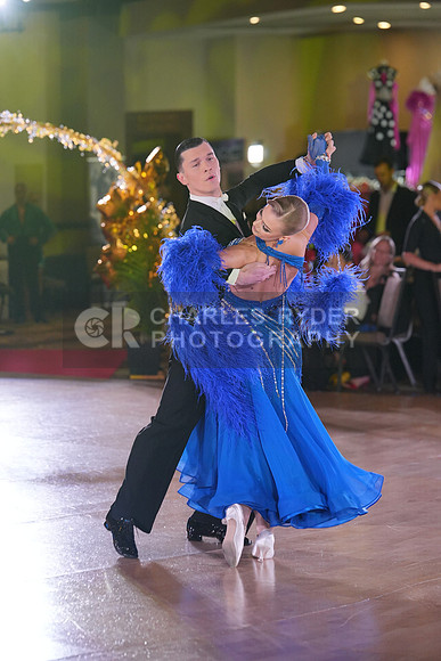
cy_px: 330
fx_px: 2204
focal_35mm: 120
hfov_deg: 11.4
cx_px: 220
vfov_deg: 17.1
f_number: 4
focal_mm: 120
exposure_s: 1/500
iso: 2000
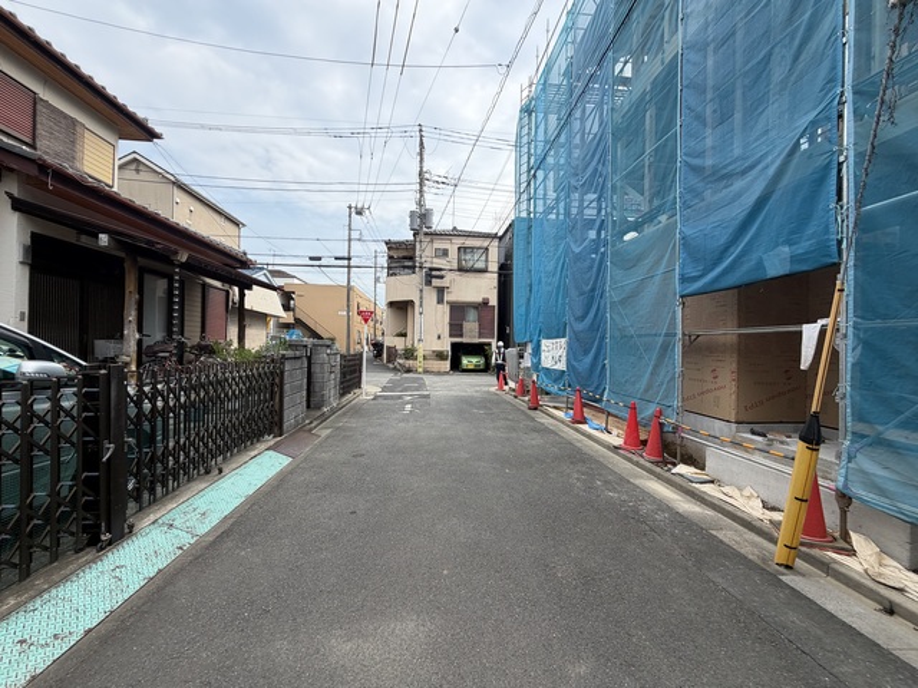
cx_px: 459
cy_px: 344
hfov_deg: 102.1
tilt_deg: +0.3
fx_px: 371
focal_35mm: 14
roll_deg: -1.4
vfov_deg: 85.7
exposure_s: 1/770
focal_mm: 2.22
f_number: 2.2
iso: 40
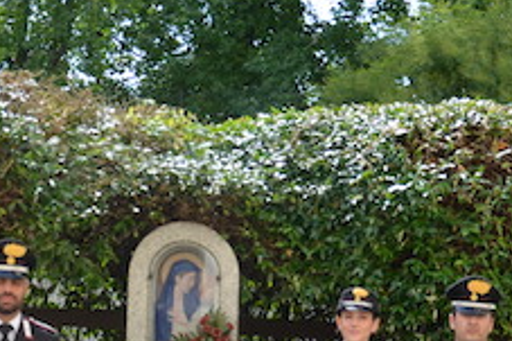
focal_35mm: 116
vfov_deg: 11.5
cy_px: 438
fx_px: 1642
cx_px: 237
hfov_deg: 17.7
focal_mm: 25
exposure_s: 1/1000
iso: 400
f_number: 4
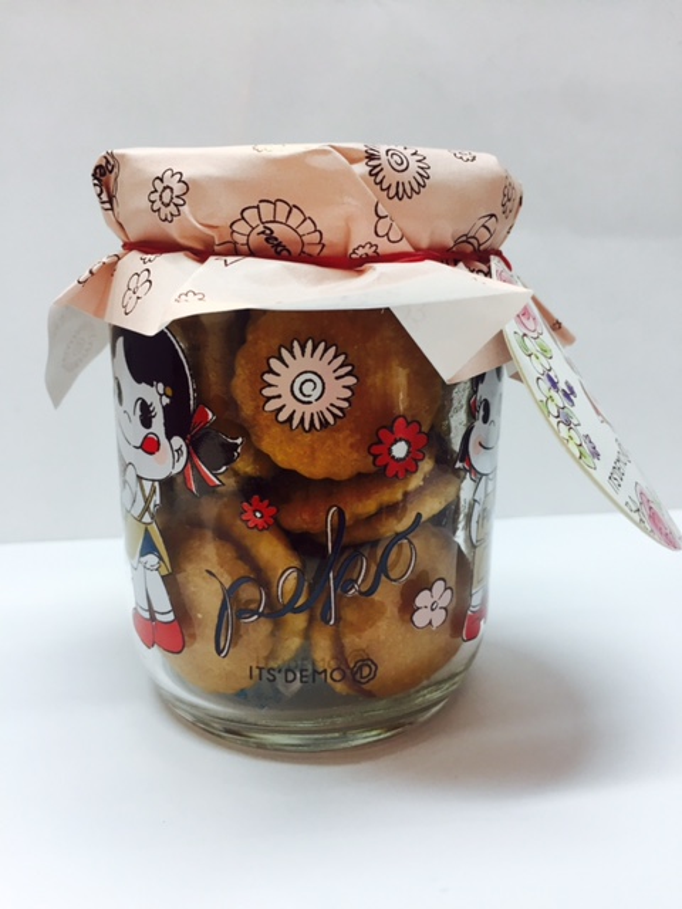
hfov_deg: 48.2
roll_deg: -0.7
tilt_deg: -9.8
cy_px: 454
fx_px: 762
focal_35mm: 29
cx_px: 341
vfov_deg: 61.7
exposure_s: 1/33
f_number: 2.2
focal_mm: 4.15
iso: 80
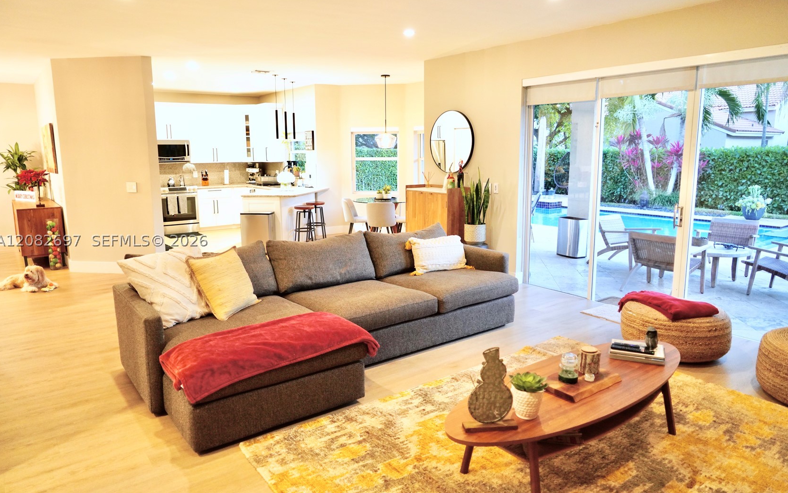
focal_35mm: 25
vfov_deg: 49.3
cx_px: 394
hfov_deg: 72.5
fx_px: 537
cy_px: 240
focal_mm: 24
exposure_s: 1/30
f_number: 3.5
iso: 3200
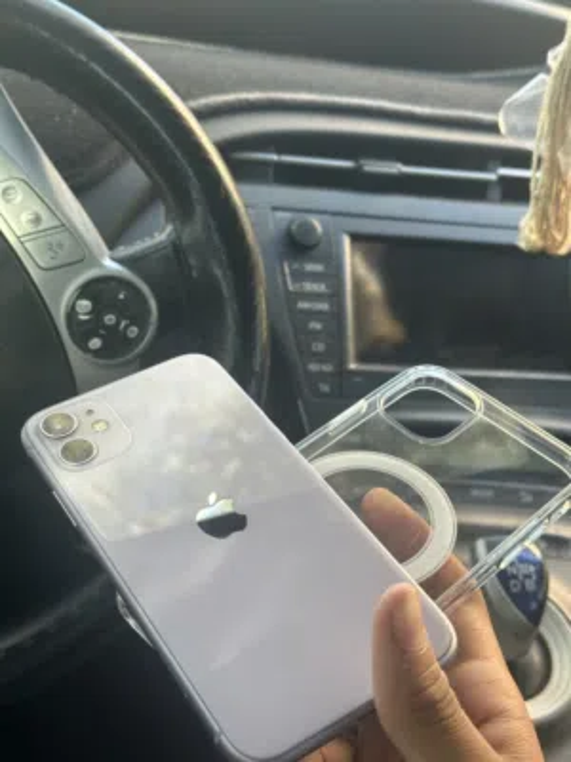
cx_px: 286
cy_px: 381
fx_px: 1056
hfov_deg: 30.3
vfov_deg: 39.7
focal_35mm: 48
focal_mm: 6.86
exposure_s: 1/115
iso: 80
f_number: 1.78
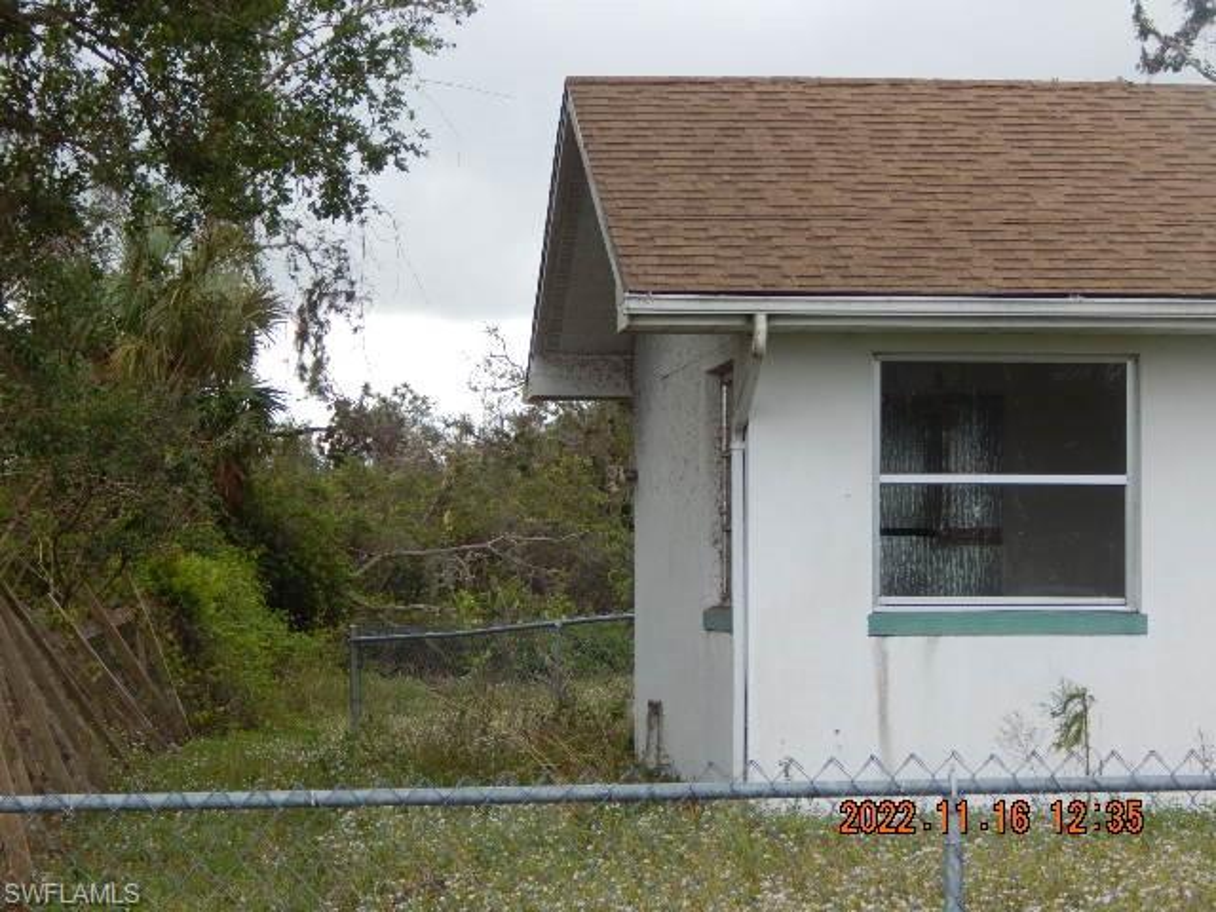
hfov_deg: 18.9
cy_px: 456
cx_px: 608
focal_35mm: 104
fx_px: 3653
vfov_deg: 14.2
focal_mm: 18.7
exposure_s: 1/320
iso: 125
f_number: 4.5
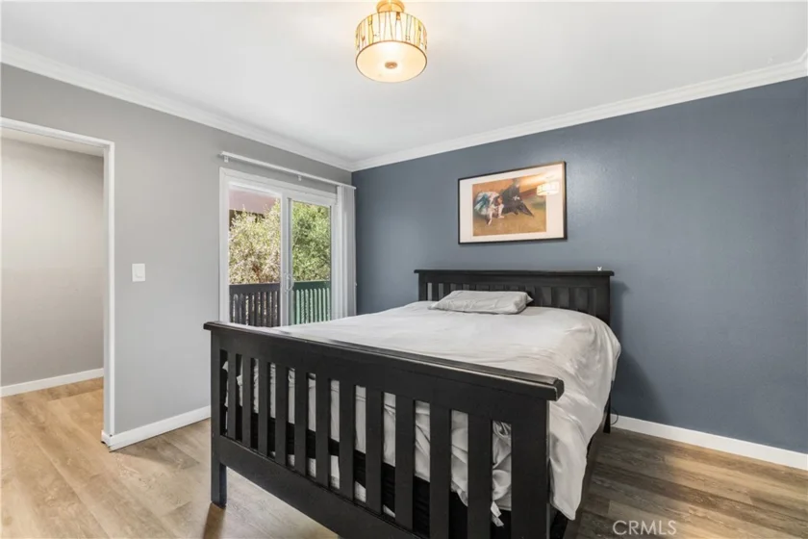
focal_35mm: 15
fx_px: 337
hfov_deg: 100.4
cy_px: 270
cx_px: 404
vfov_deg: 77.3
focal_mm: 10
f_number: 7.1
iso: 320
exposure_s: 1/5
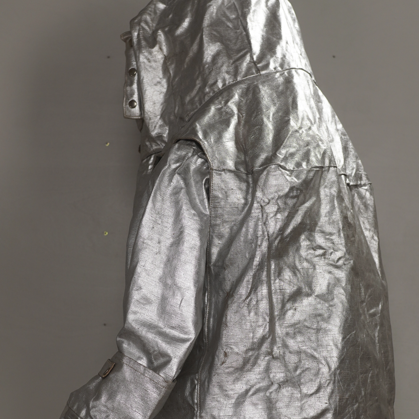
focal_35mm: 64
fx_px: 876
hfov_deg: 26.9
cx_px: 215
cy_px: 267
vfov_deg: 26.8
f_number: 3.2
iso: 200
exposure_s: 1/125
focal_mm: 32
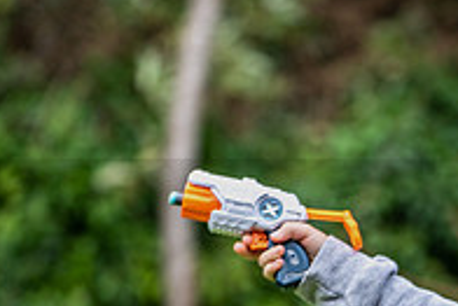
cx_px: 498
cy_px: 384
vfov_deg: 4.3
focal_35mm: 316
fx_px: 4023
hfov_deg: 6.5
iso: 100
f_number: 2.8
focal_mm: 107
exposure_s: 1/160
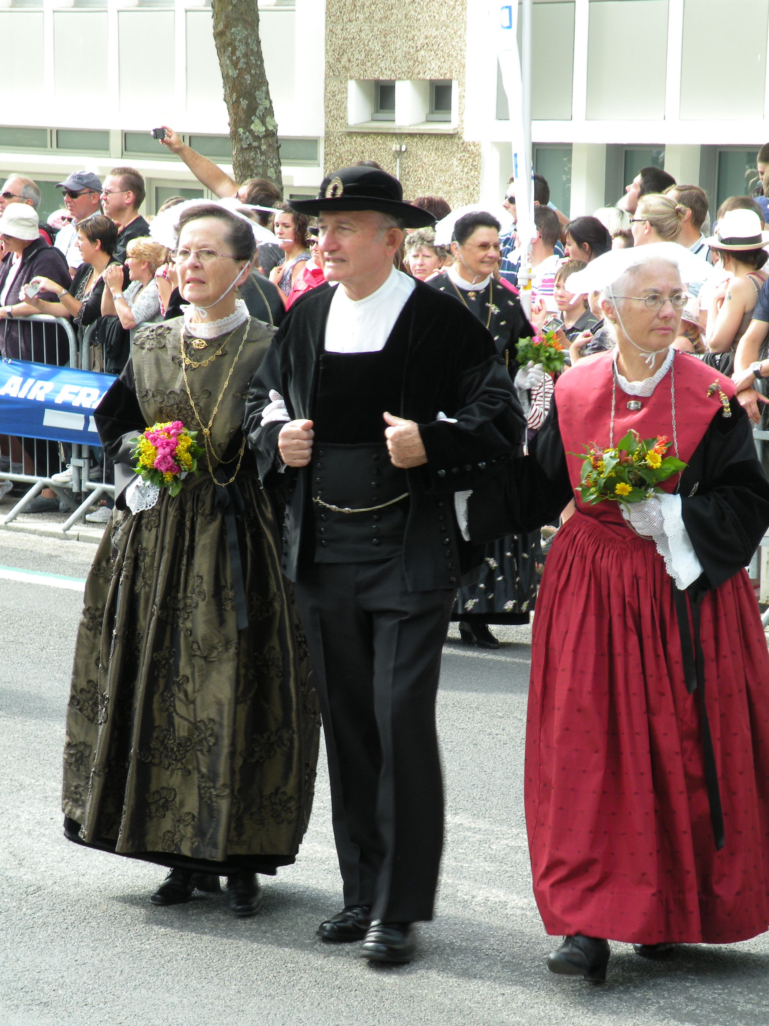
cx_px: 384
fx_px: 3525
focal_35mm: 119
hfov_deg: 12.5
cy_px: 513
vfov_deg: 16.6
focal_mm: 21
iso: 92
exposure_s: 1/59.7
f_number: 4.5
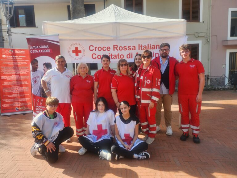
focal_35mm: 24
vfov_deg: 56.8
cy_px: 89
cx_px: 118
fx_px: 164
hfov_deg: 71.6
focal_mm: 5
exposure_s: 1/939
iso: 50
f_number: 1.8
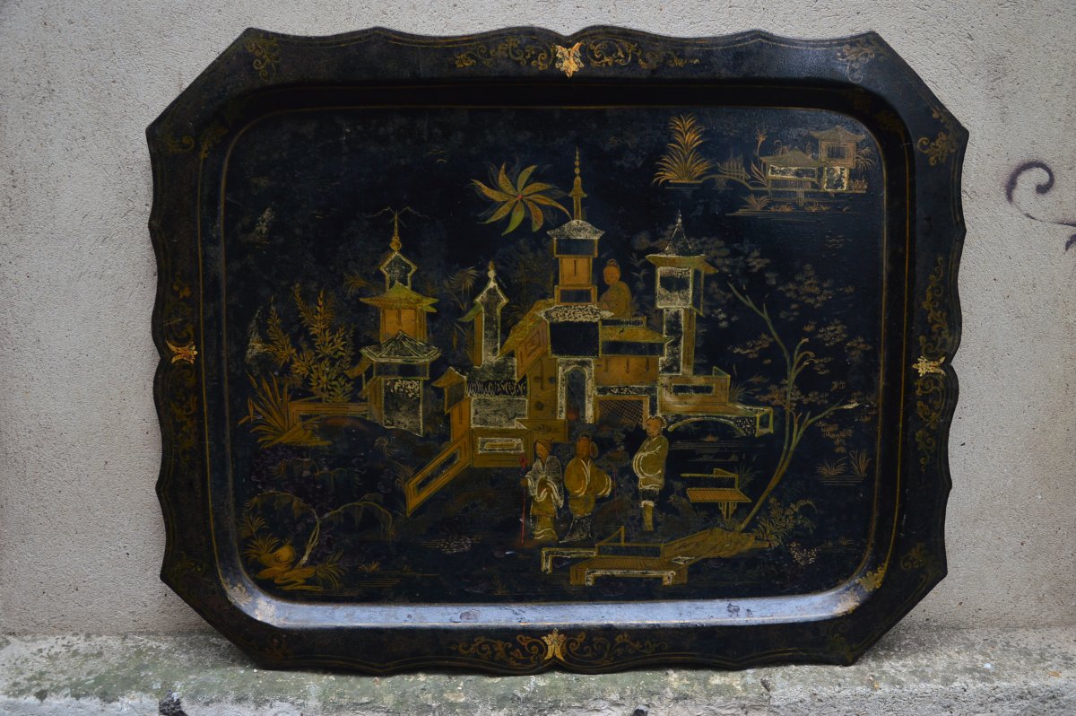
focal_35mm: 33
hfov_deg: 57.3
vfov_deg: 39.9
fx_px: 985
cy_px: 358
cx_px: 538
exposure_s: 1/50
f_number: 3.8
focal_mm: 22
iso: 200
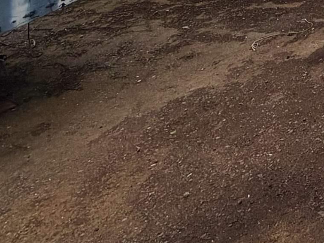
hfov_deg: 24.1
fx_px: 533
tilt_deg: +7.4
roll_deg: +1.1
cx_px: 521
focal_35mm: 57
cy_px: -227
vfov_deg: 18.3
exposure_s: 1/1399
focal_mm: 2.22
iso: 20
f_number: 2.2
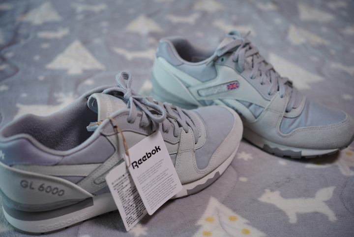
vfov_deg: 37.9
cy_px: 118
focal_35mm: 35
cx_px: 177
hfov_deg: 54.4
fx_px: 344
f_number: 2.8
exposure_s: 1/40
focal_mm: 35
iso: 160
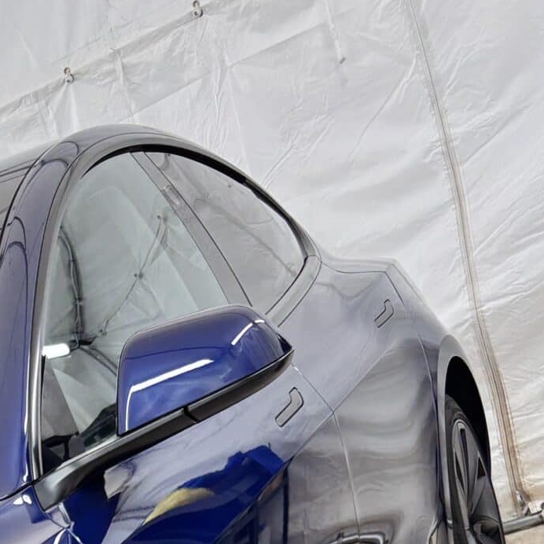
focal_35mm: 85
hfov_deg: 18.9
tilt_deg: -16.7
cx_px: -162
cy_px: 1004
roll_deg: +22.8
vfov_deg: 16.7
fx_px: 1511
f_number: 1.6
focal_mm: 5.96
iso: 50
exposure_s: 1/100
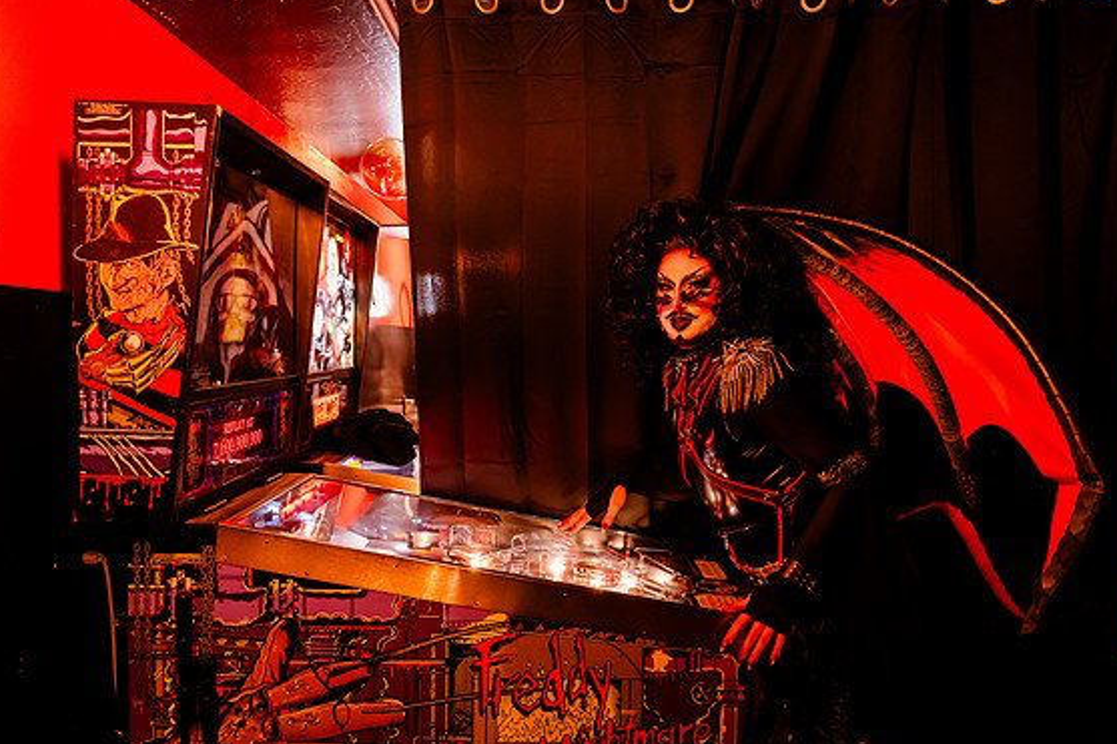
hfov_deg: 71.5
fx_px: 775
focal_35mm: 25
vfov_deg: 51.3
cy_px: 379
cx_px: 570
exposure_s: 1/40
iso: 4000
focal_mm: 24
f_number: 4
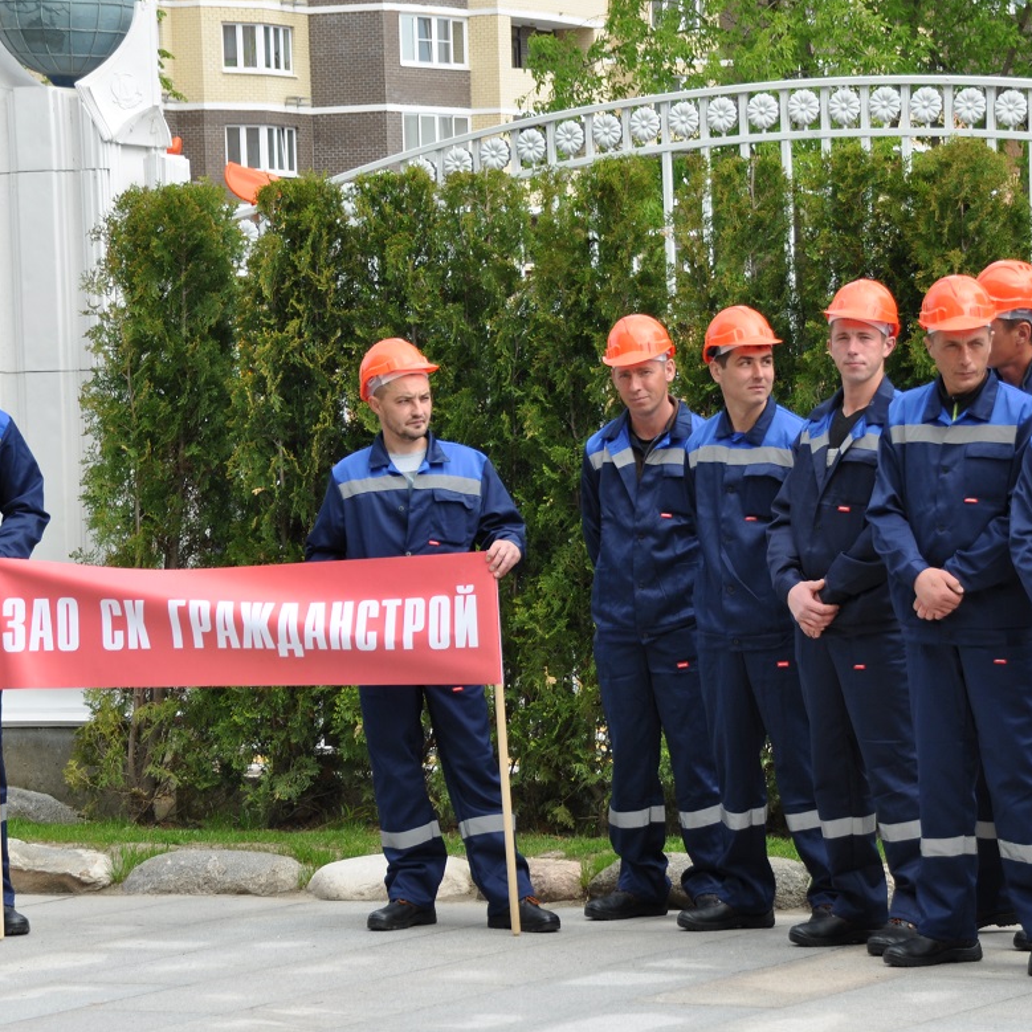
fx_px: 5319
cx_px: 638
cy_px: 499
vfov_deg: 11.1
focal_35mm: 158
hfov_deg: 11.1
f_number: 7.1
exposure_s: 1/200
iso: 200
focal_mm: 75
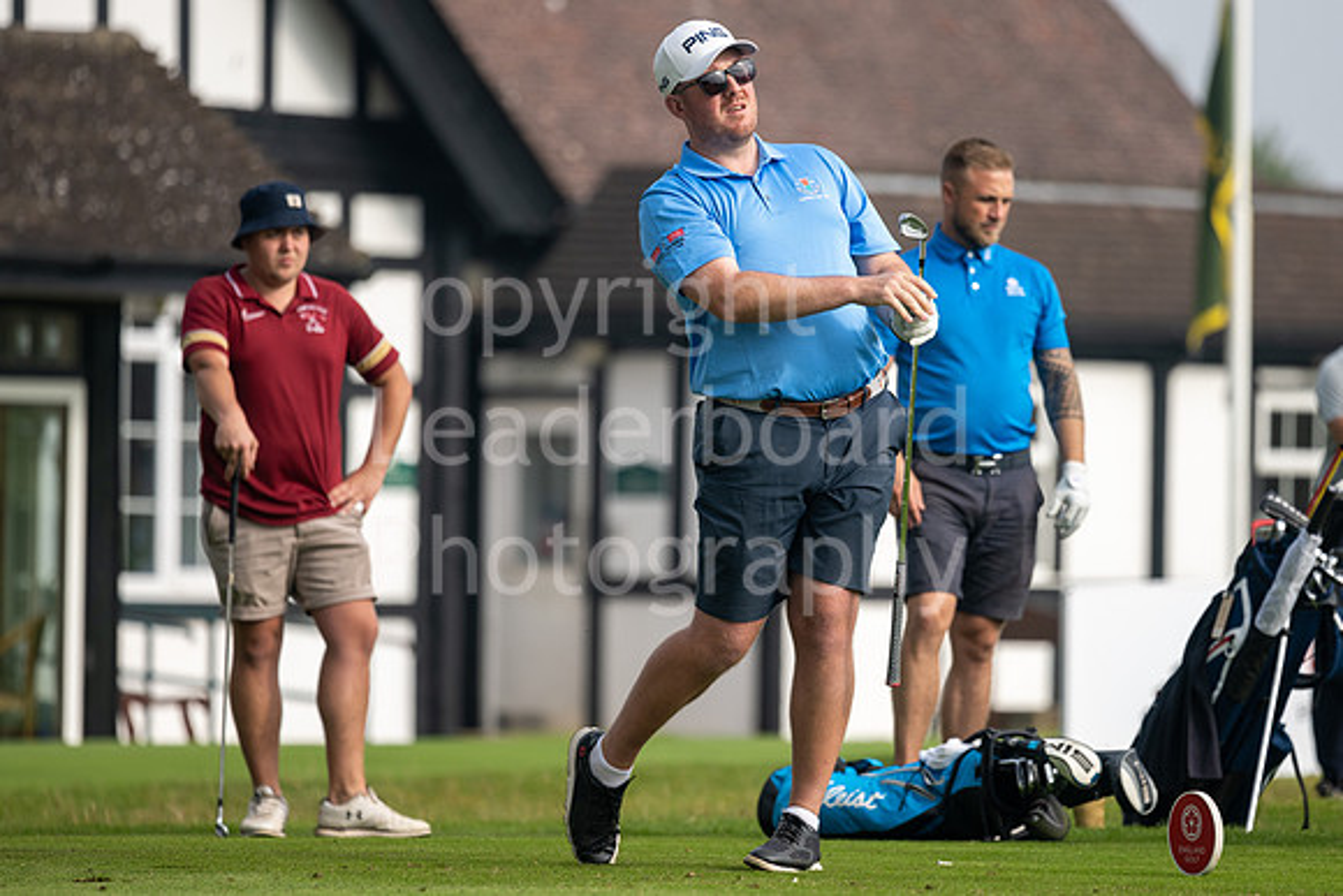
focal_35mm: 350
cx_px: 781
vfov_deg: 3.9
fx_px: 13074
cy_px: 402
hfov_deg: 5.9
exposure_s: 1/1000
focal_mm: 300
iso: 160
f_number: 4
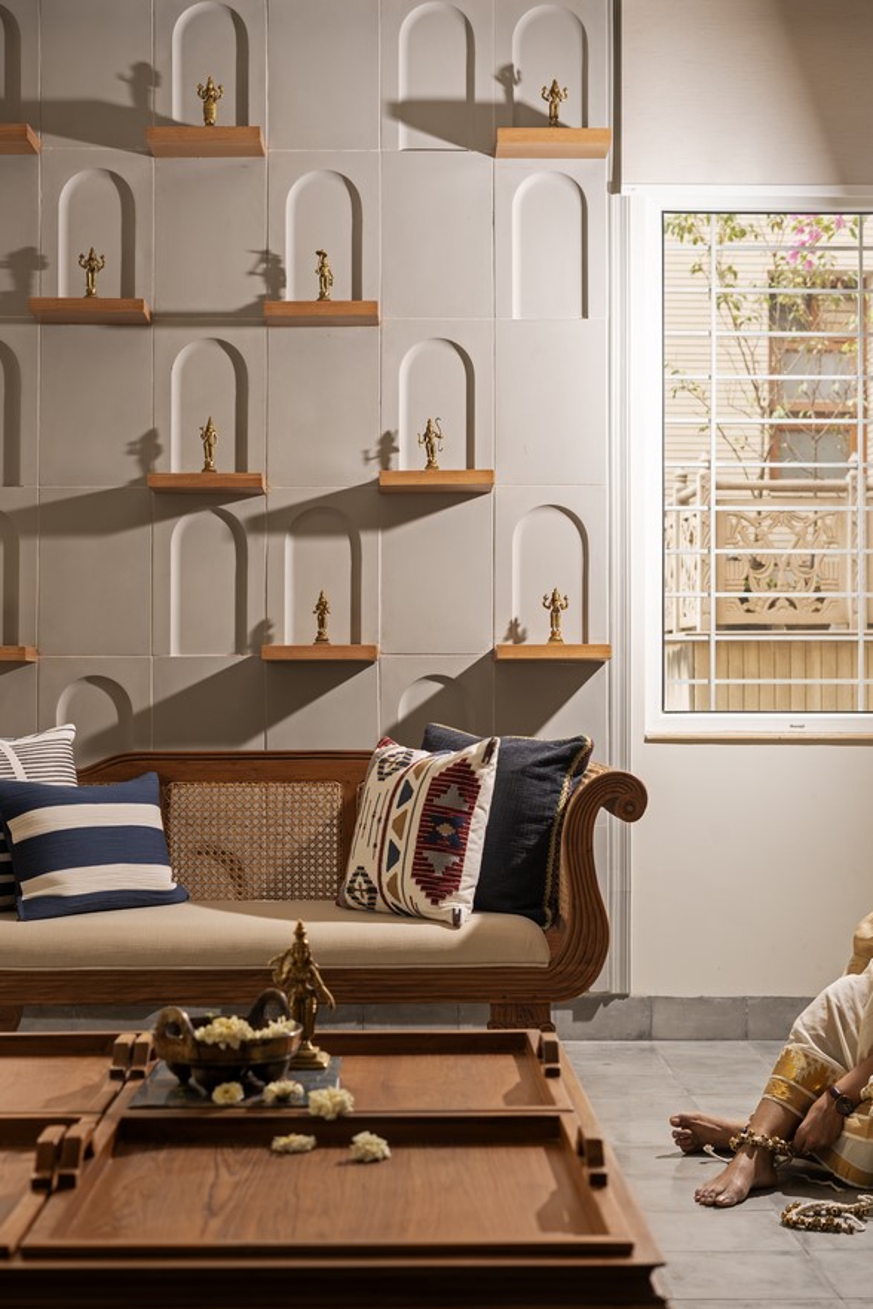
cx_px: 434
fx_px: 1855
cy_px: 656
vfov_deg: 38.9
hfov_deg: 26.5
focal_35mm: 51
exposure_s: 1/25
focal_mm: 50
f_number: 5
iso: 125
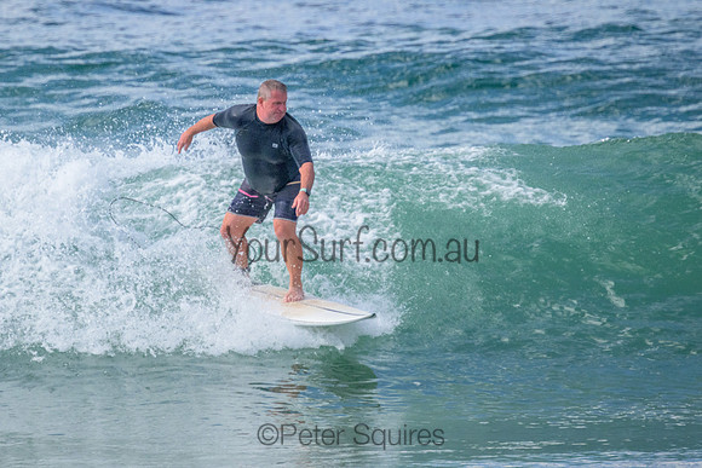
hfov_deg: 2.0
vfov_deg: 1.3
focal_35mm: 1045
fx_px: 20379
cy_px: 162
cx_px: 322
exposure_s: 1/1000
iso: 2500
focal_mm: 800
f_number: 11
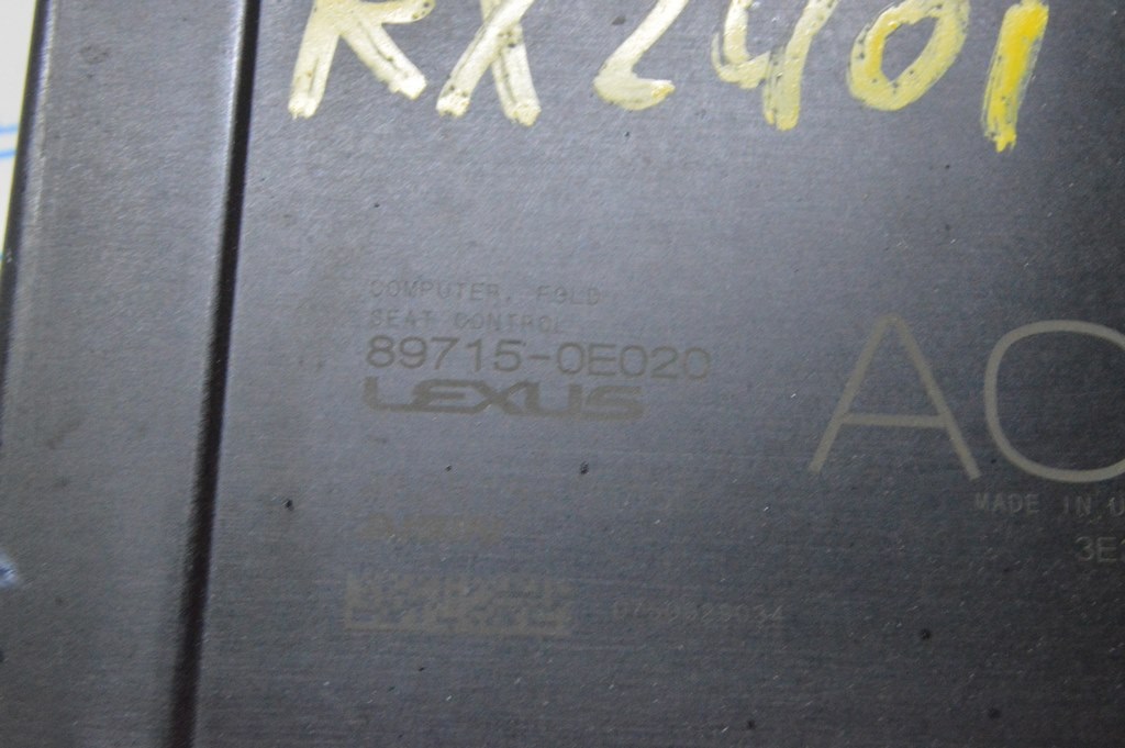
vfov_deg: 23.7
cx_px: 562
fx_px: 1780
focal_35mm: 57
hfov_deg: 35.1
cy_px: 374
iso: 6400
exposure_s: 1/20
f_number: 20
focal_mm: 38
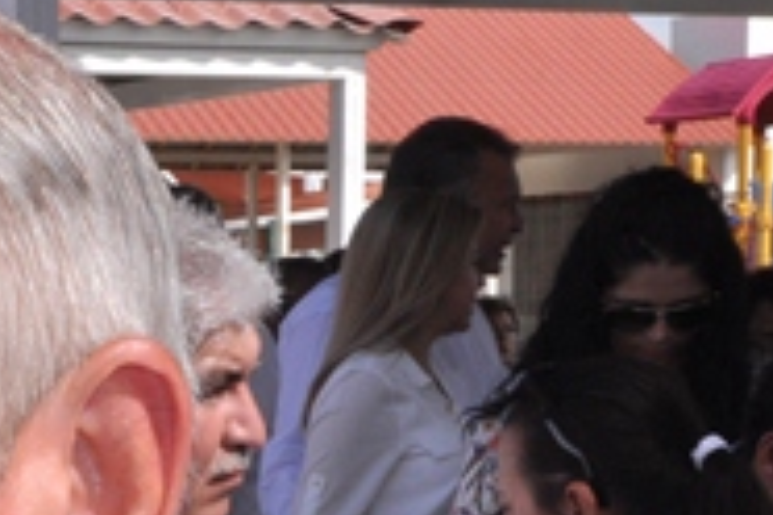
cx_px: -391
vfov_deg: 10.6
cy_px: 517
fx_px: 2764
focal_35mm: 129
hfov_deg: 14.8
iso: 500
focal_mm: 25
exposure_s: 1/200
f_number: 25
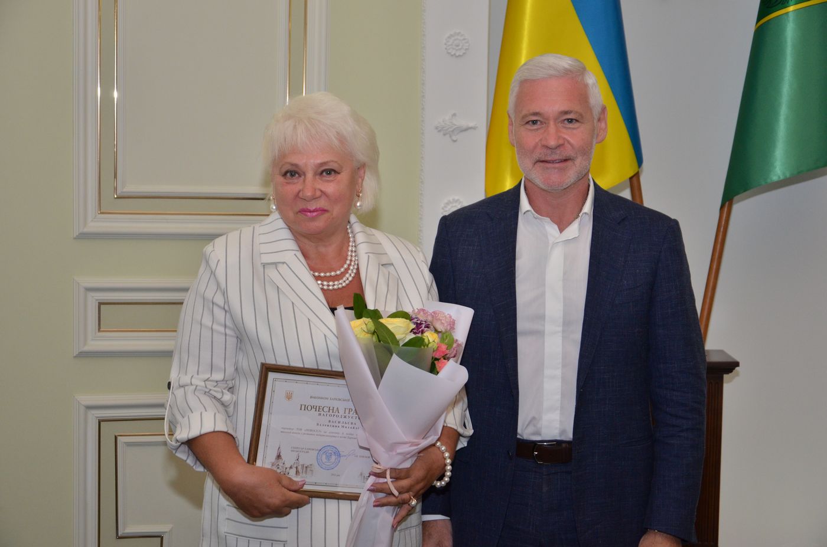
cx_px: 414
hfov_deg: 29.9
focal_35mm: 68
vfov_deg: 20.1
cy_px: 274
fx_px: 1547
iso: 800
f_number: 4.8
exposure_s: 1/250
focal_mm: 45
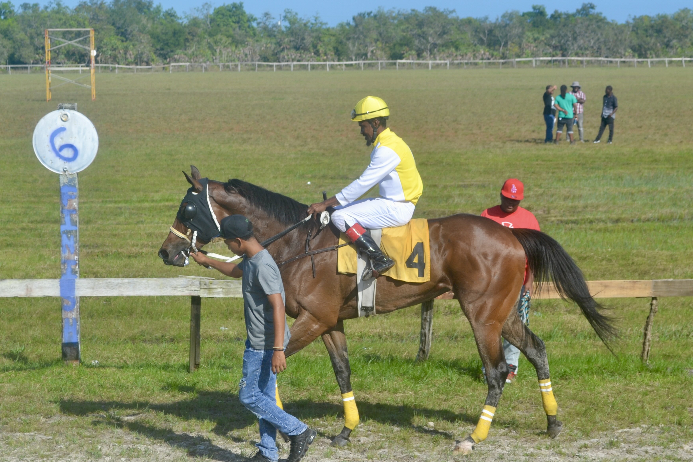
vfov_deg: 12.6
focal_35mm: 109
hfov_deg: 18.8
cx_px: 341
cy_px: 262
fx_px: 2091
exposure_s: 1/320
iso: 100
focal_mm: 55
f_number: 9
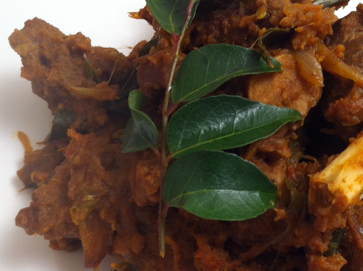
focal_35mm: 70
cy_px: 222
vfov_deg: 20.7
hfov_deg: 27.5
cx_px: 267
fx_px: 733
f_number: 2.8
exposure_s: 1/40
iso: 80
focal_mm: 3.85
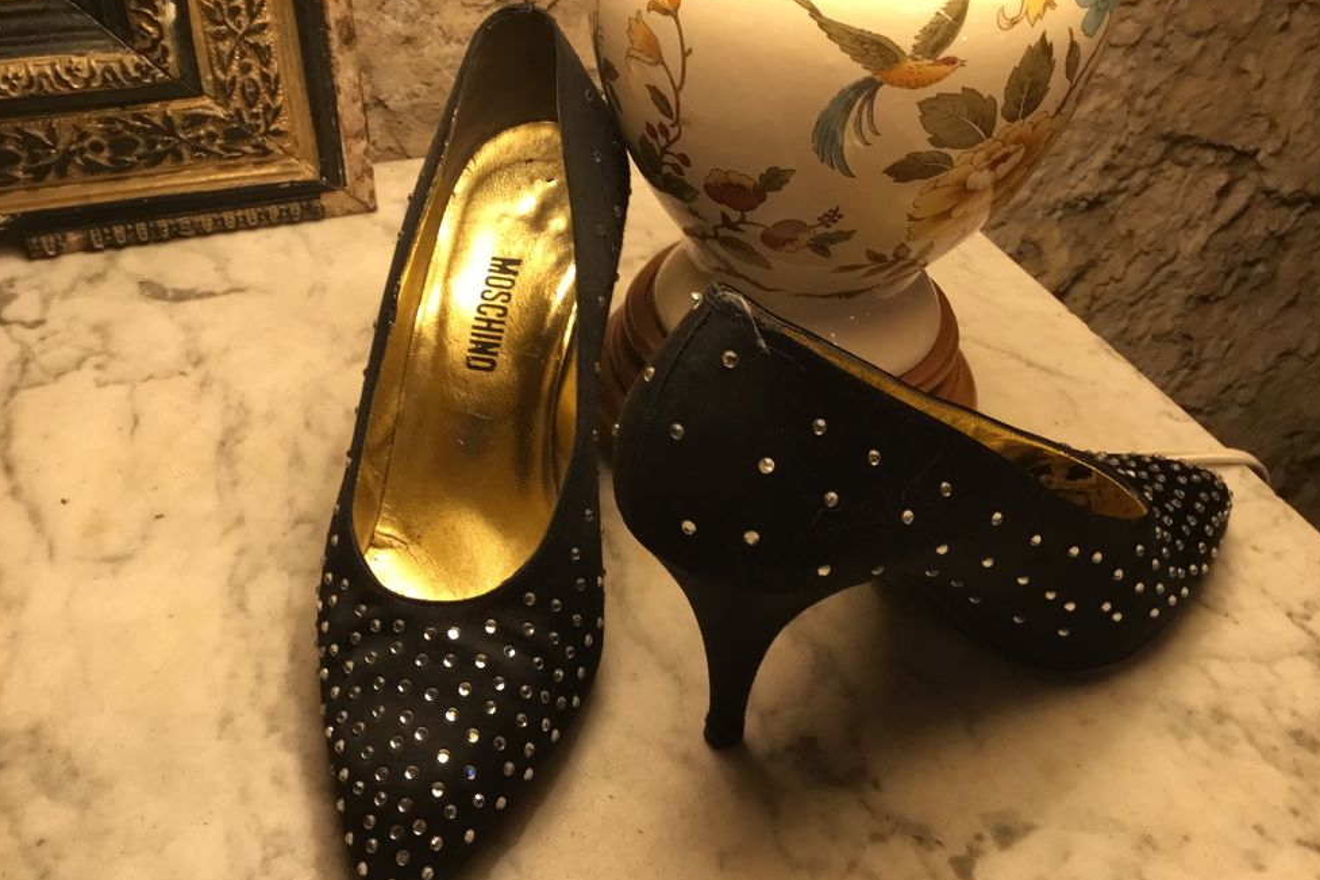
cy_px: 445
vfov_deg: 40.0
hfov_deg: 57.2
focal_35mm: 33
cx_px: 661
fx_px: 1210
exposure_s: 1/33
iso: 125
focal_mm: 3.3
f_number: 2.4
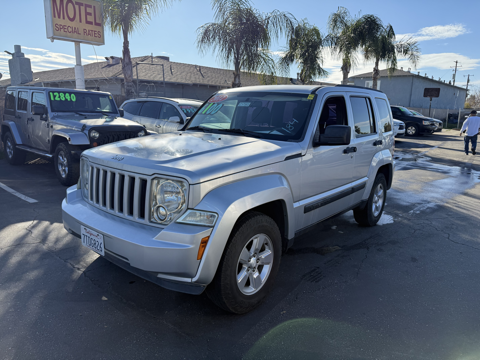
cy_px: 180
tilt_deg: -12.3
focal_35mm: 24
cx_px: 240
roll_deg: -1.9
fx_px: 333
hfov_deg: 71.6
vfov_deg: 56.8
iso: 125
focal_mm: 6.76
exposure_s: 1/3759
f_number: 1.78
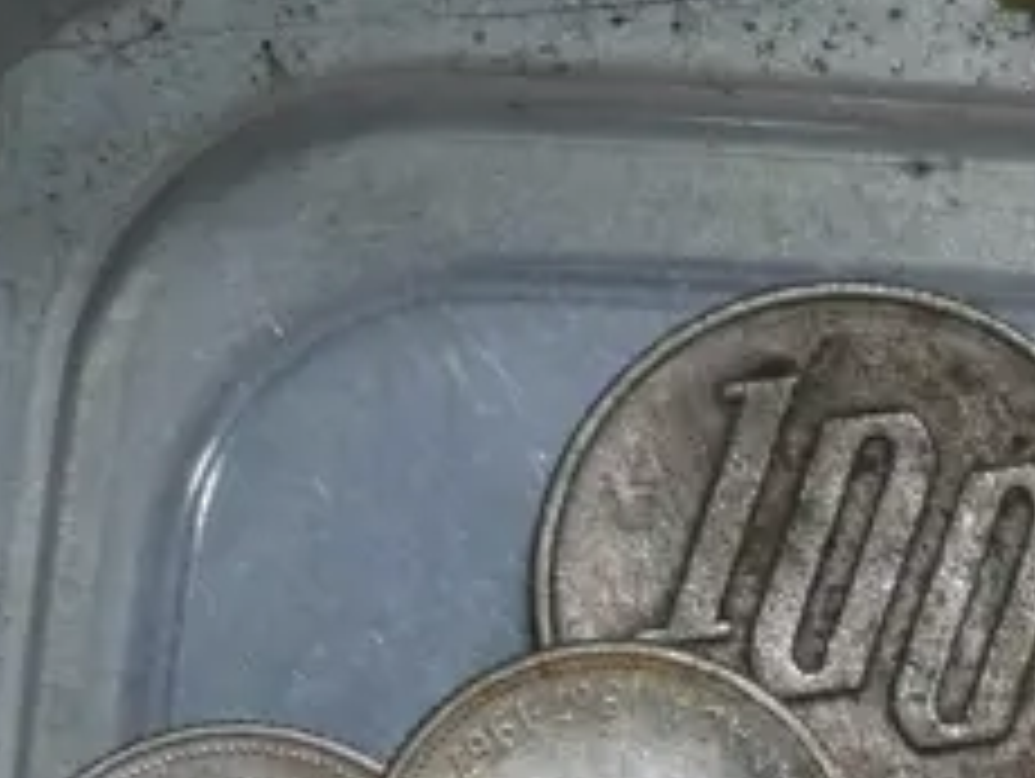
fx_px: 7991
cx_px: 1624
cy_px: 1462
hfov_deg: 7.3
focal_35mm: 267
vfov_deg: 5.5
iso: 200
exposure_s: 1/100
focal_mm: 30
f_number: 6.3
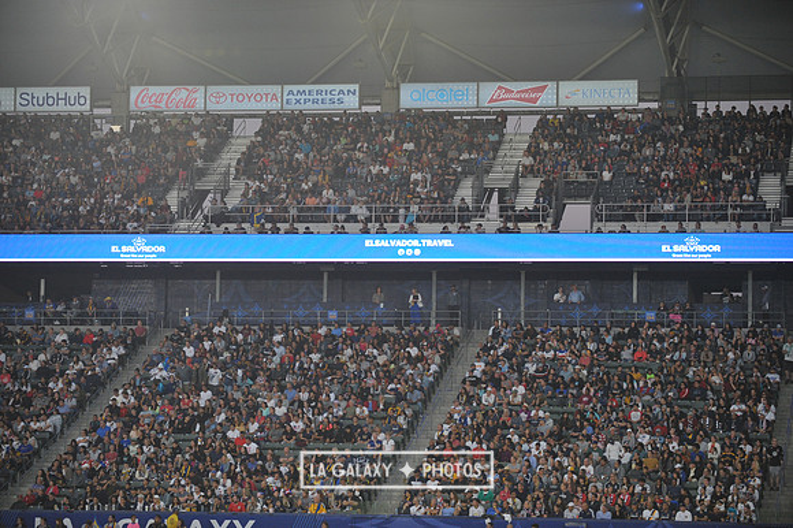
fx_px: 2752
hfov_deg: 16.4
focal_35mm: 125
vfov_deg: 11.0
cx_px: 396
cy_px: 264
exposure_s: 1/1000
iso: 1250
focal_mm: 125
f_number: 2.8
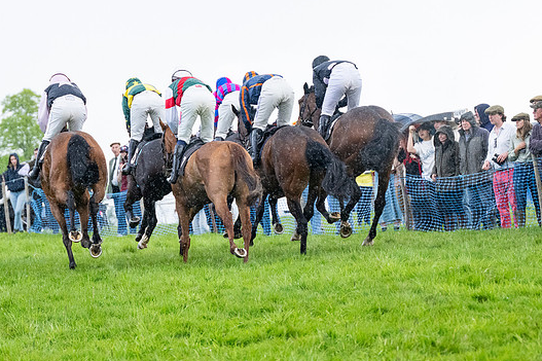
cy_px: 179
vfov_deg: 8.3
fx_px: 2483
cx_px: 254
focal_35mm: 165
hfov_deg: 12.5
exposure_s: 1/1250
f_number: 4
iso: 2000
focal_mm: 100
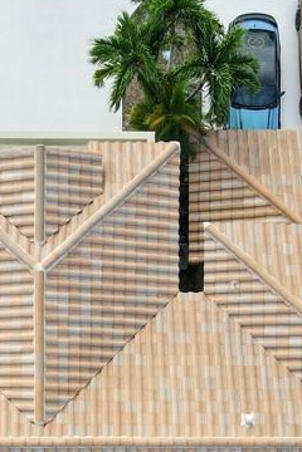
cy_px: 446
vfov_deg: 27.0
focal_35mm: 71
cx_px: 64
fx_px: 893
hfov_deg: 19.0
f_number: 2.8
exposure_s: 1/120
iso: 100
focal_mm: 4.5
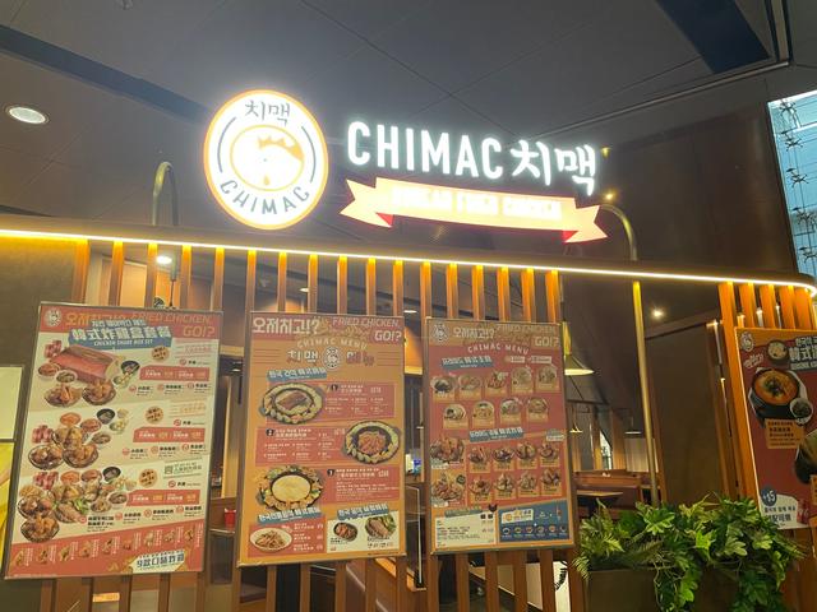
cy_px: 306
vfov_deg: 53.1
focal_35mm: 26
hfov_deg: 67.3
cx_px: 408
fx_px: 614
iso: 160
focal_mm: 4.2
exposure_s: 1/50
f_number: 1.6
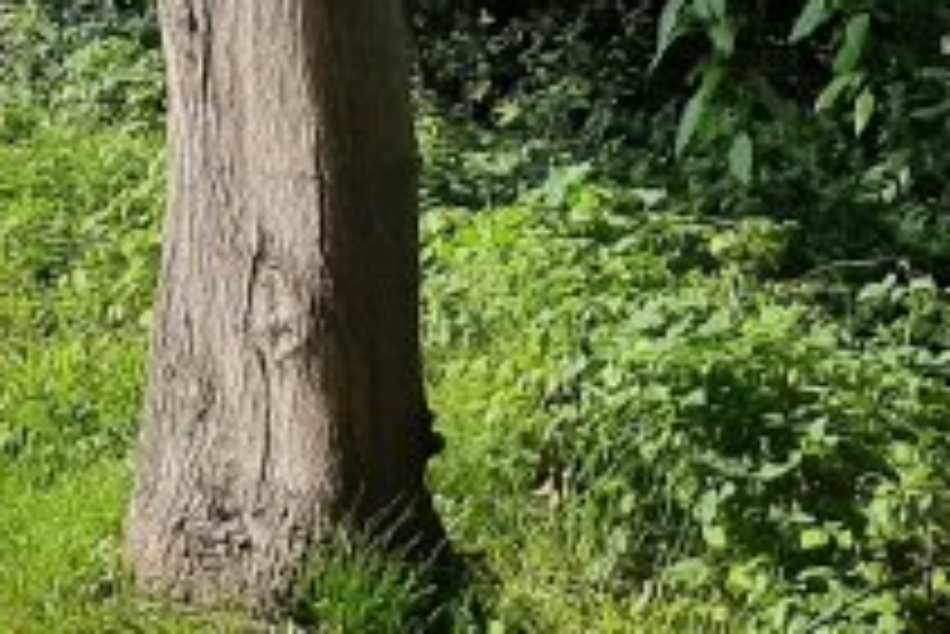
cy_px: -585
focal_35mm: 126
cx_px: -855
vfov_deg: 10.2
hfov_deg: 14.1
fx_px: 3327
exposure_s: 1/549
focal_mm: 4.6
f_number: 2
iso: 100
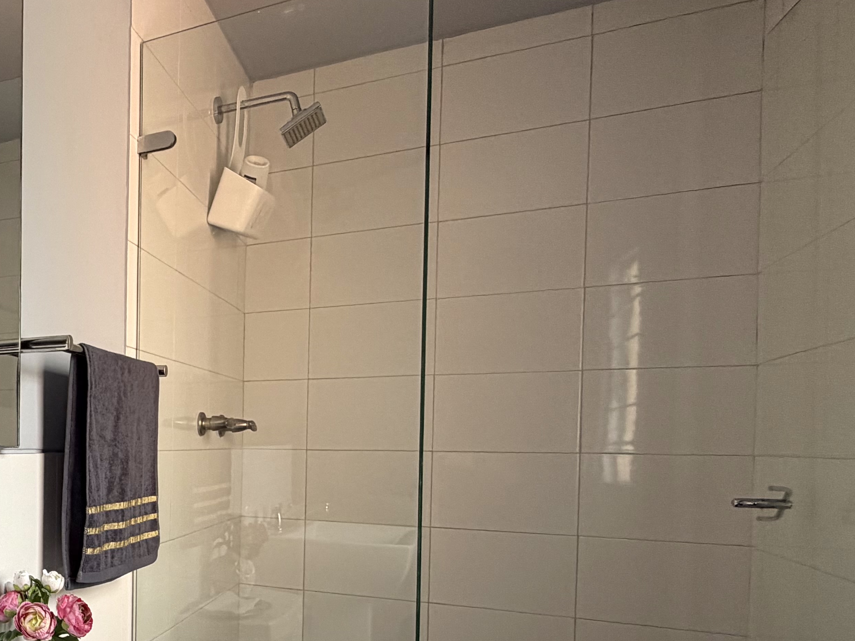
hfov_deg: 44.8
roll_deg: +0.2
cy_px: 461
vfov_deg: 43.1
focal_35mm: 32
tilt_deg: -1.2
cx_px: -62
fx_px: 790
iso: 64
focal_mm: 2.22
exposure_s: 1/121
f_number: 2.2
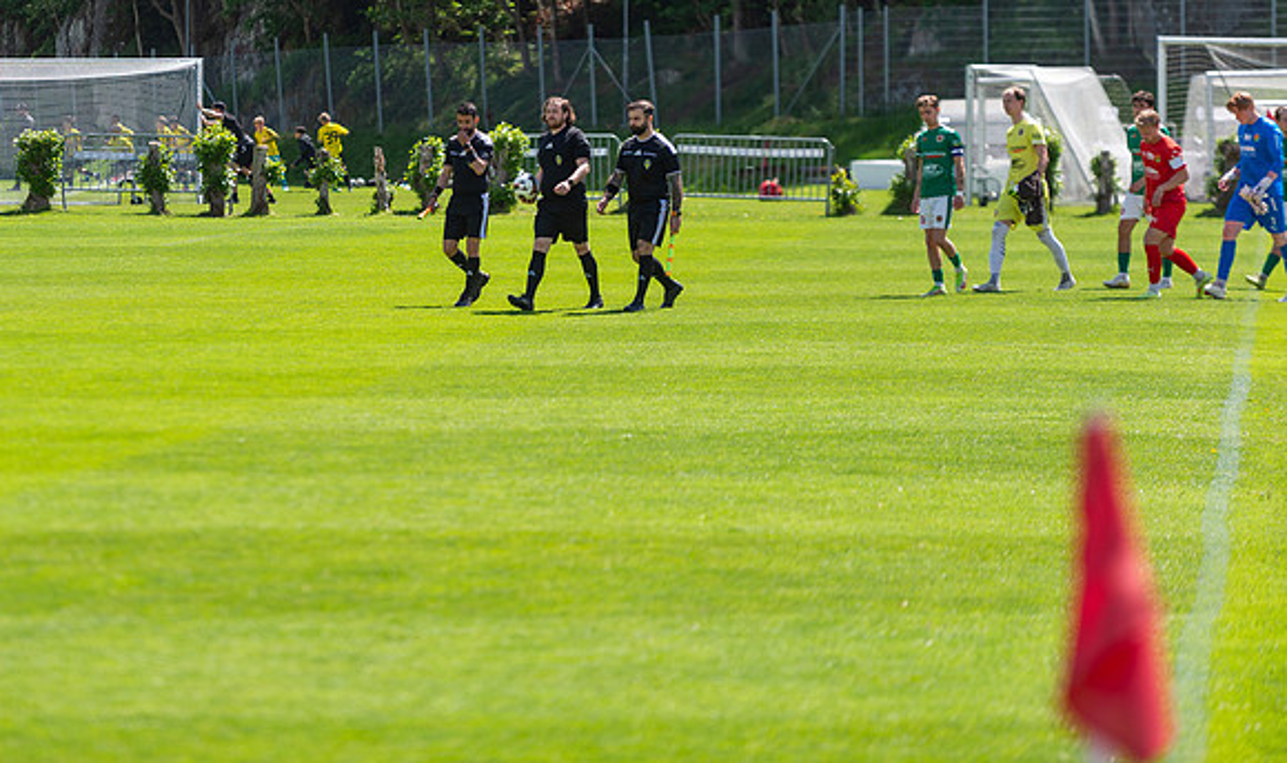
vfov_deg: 4.8
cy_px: 222
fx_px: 9034
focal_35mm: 261
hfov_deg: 8.1
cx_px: 473
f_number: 3.2
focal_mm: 200
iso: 200
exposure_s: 1/2000
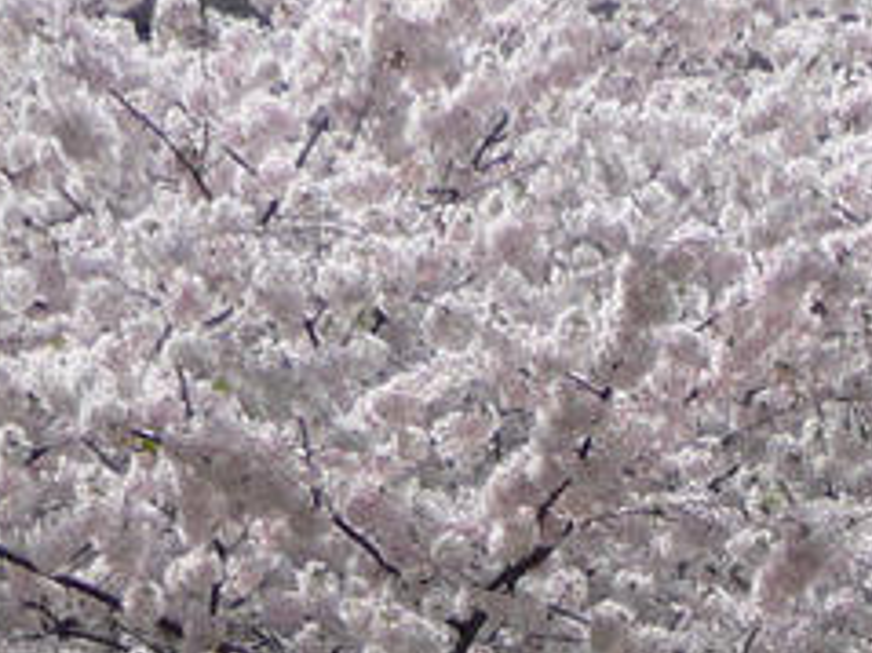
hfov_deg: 4.0
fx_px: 12463
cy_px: 806
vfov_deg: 3.0
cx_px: 971
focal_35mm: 495
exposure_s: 1/800
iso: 80
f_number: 4
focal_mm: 22
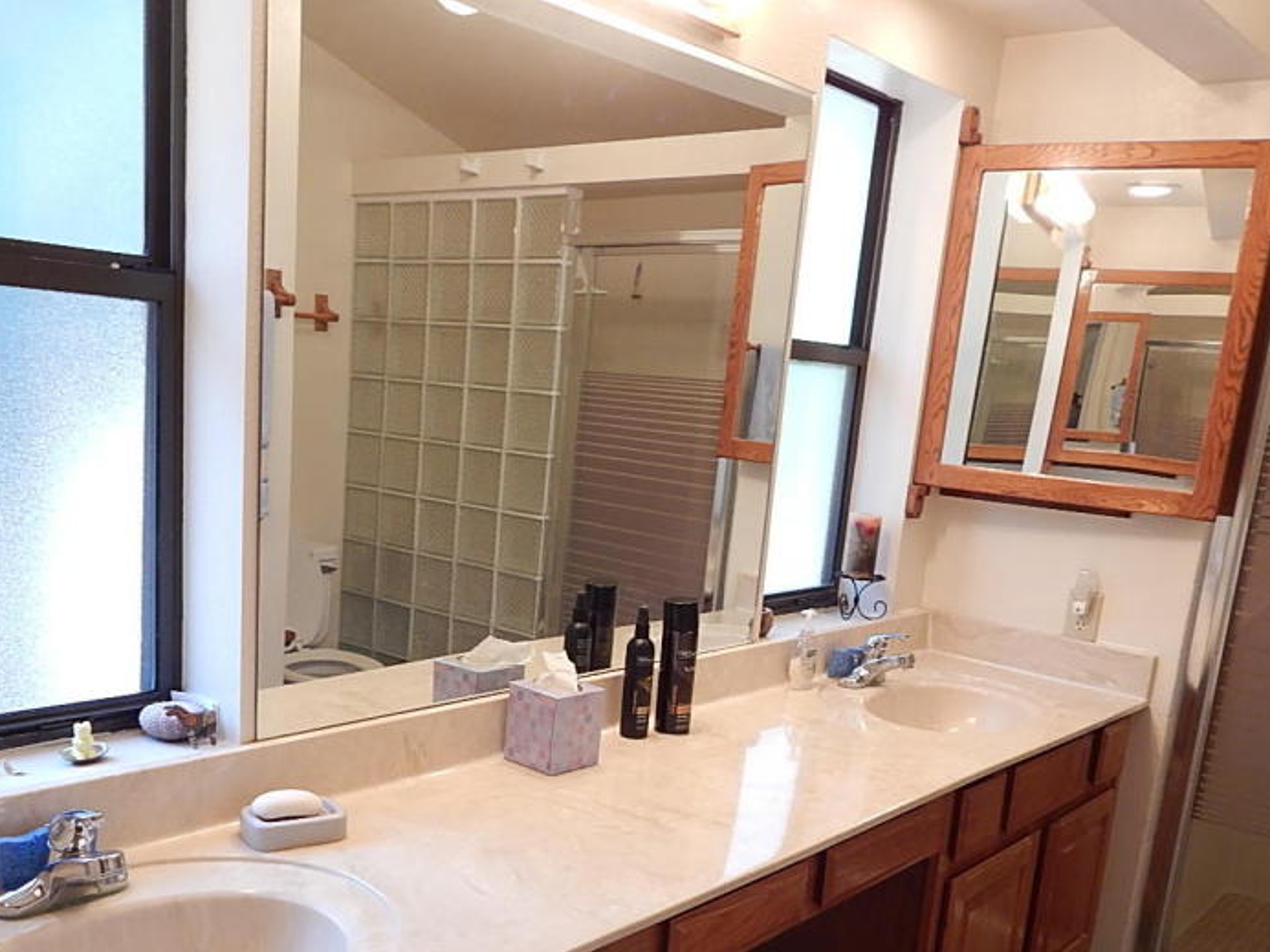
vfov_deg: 41.1
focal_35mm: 34
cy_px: 659
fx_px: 1248
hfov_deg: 53.9
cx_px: 577
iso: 200
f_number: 3
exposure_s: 1/30
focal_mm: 4
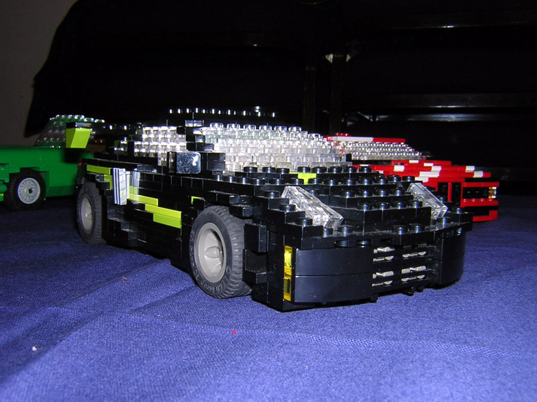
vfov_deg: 39.7
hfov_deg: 51.4
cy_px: 201
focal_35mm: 36
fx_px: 558
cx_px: 268
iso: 100
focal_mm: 4.7
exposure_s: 1/60.1
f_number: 5.2
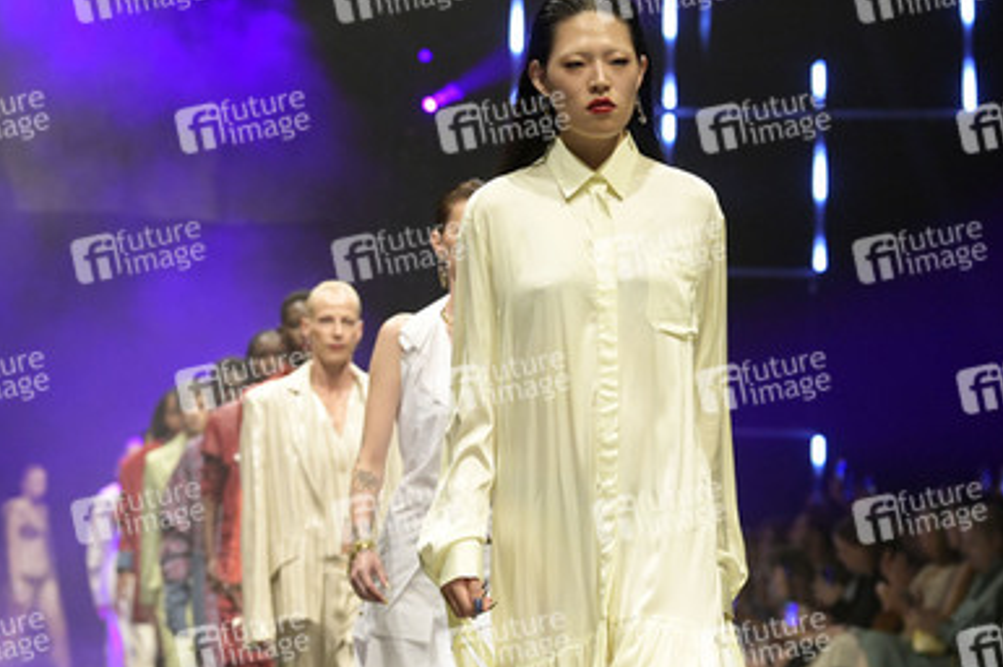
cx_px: 434
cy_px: 318
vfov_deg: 9.6
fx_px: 3981
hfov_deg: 14.4
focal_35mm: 143
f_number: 5.6
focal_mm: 122
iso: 8000
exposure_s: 1/500
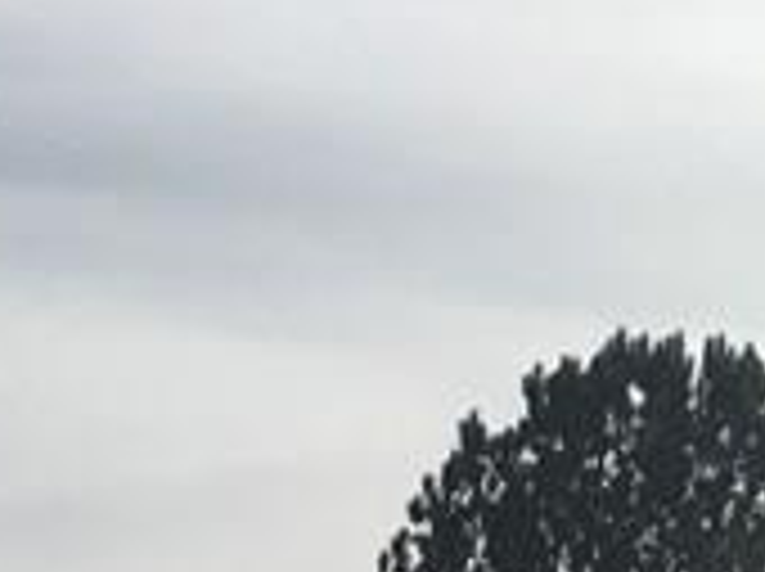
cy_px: 1639
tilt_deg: -0.8
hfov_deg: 11.3
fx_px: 3862
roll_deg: +1.9
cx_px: 513
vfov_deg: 7.5
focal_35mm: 175
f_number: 2.2
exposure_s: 1/2653
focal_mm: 4.15
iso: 25
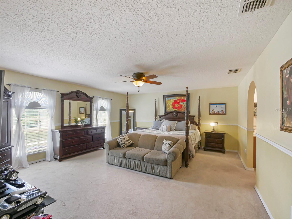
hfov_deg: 94.5
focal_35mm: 16
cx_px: 146
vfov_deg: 78.1
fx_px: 135
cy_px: 110
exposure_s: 1/50
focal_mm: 8
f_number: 4
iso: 3200
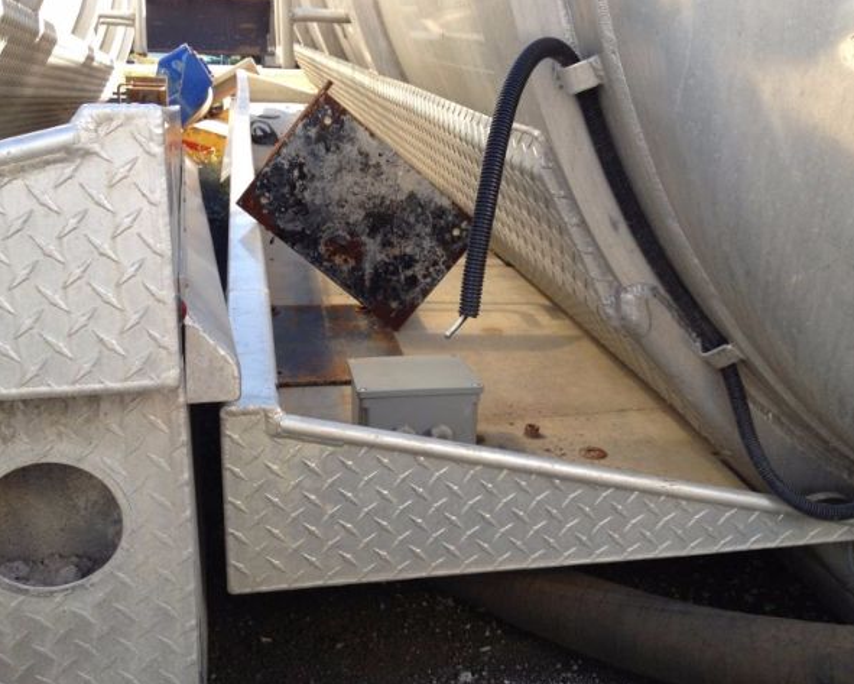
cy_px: 341
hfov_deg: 49.1
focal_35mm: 37
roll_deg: -1.0
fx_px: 935
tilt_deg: -18.4
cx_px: 413
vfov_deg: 40.1
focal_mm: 4.28
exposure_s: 1/254
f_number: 2.4
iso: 50
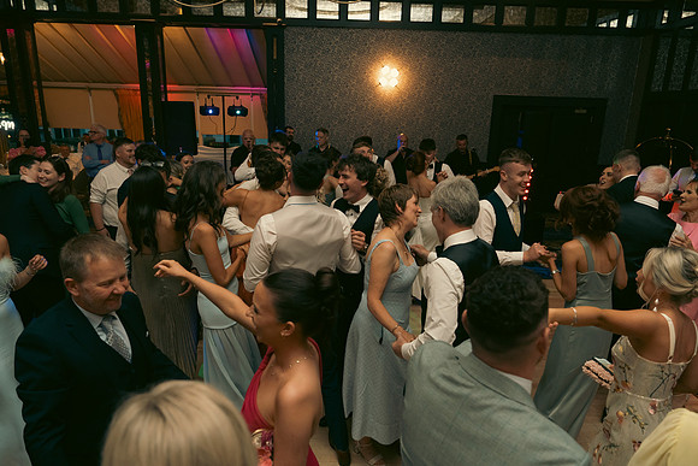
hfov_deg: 73.7
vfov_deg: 53.2
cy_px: 233
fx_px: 465
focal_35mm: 24
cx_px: 349
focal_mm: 24
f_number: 3.5
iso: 2500
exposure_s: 1/200
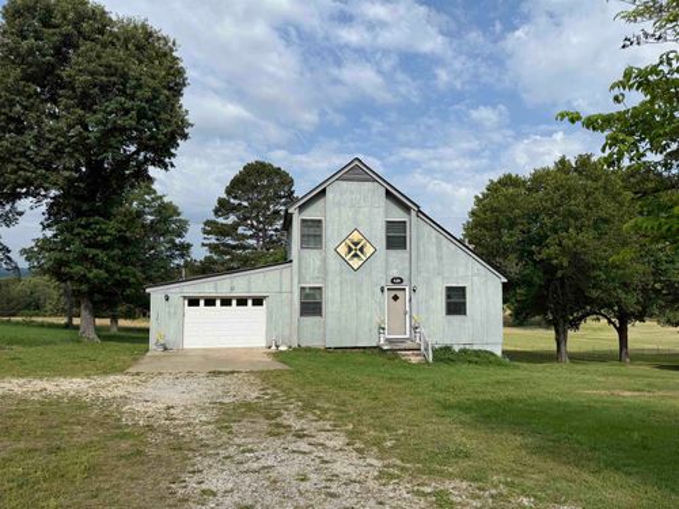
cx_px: 340
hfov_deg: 71.6
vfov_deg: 56.8
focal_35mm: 24
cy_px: 254
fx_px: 471
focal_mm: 6.76
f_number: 1.78
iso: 80
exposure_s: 1/5714
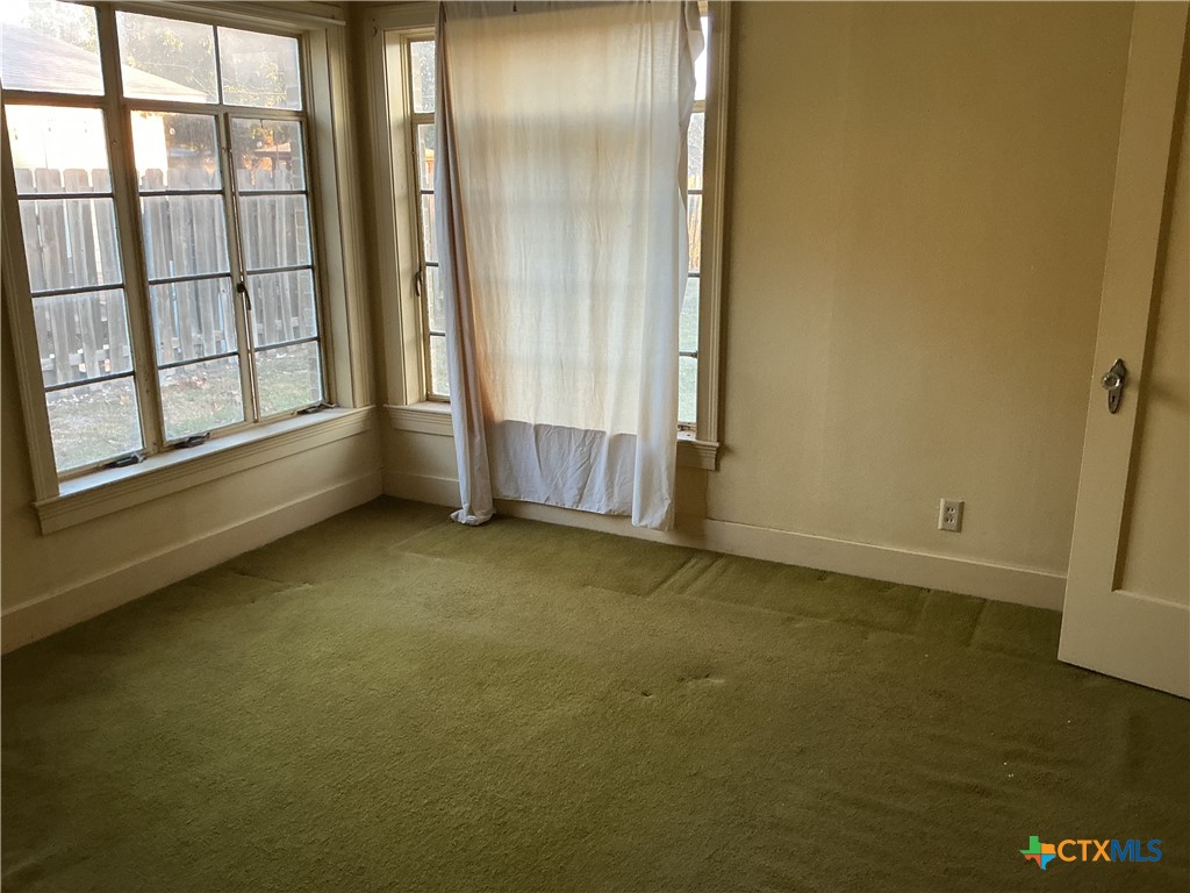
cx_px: 595
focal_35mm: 29
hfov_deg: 61.7
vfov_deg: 48.2
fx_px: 997
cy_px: 446
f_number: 1.8
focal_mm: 3
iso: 160
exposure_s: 1/60
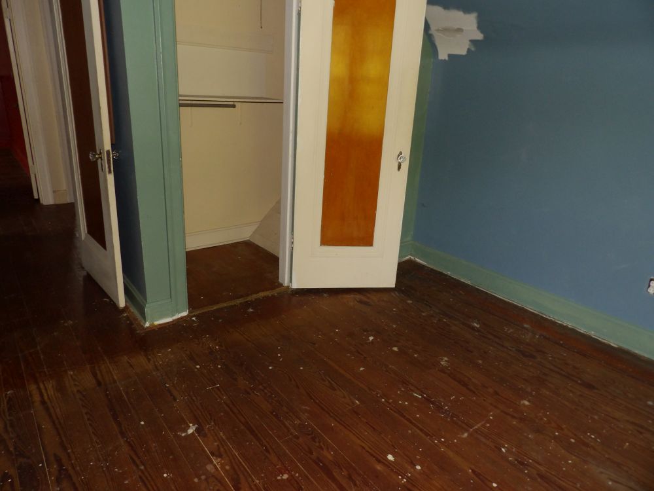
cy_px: 246
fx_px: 453
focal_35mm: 24
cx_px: 327
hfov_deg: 71.6
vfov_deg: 56.8
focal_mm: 4.3
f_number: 3.2
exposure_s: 1/30
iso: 200
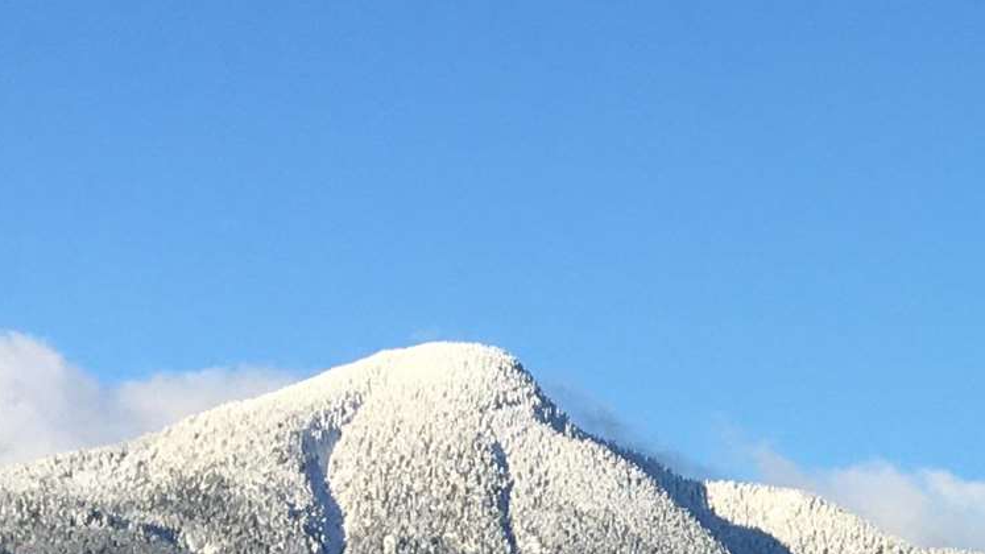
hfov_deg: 14.5
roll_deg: -2.2
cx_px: 1787
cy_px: 811
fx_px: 3395
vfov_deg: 9.1
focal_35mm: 130
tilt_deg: +3.8
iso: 25
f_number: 2.2
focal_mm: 4.15
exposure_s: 1/1261
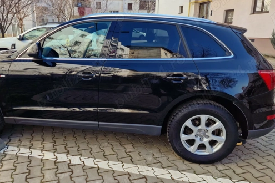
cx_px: 111
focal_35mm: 29
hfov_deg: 63.1
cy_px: 87
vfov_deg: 44.9
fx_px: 222
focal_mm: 6.4
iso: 50
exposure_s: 1/282
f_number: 1.8
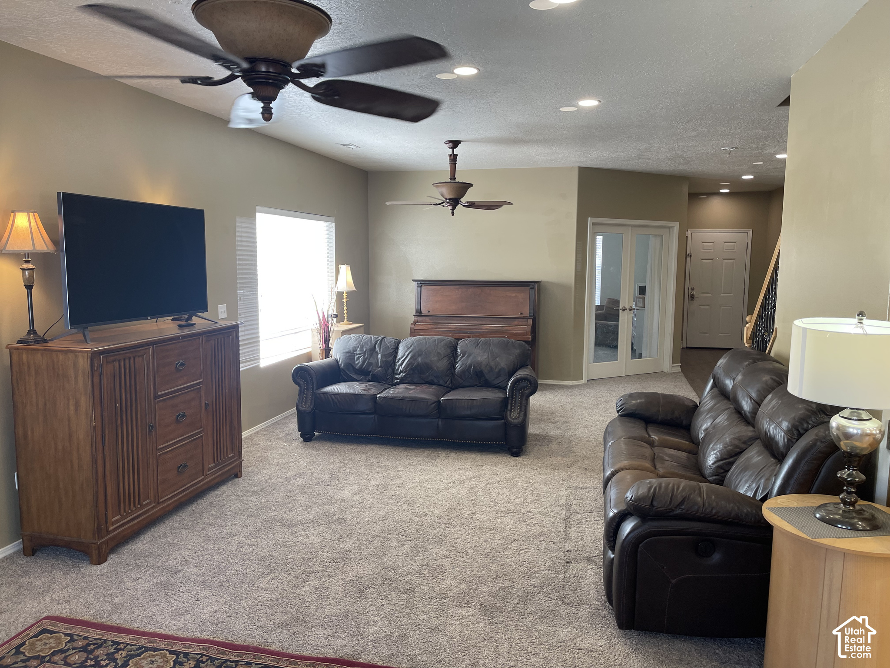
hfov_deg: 69.4
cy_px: 334
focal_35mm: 25
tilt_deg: -8.0
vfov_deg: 54.9
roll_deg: -0.5
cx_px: 445
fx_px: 643
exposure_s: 1/60
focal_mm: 5.1
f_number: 1.6
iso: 80
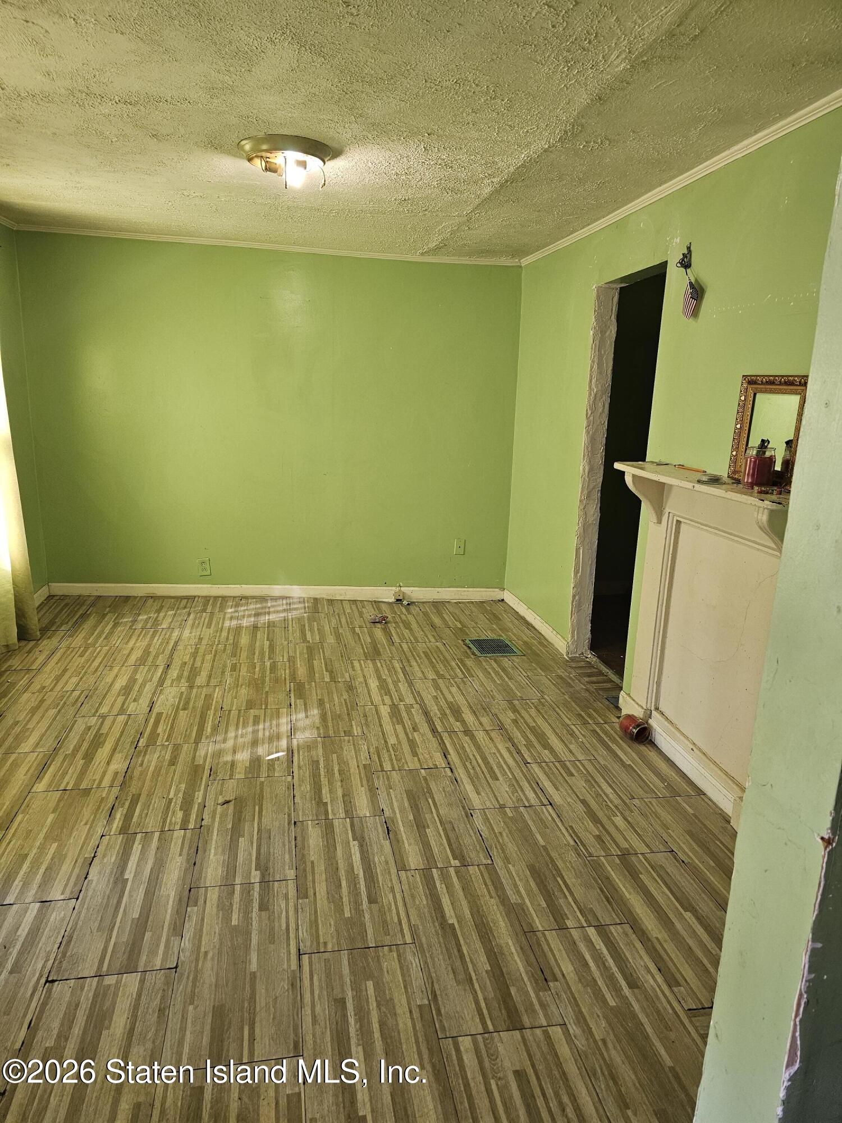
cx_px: 421
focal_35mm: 23
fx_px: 746
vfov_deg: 73.9
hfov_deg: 58.9
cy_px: 562
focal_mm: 6.3
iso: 250
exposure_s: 1/120
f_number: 1.7
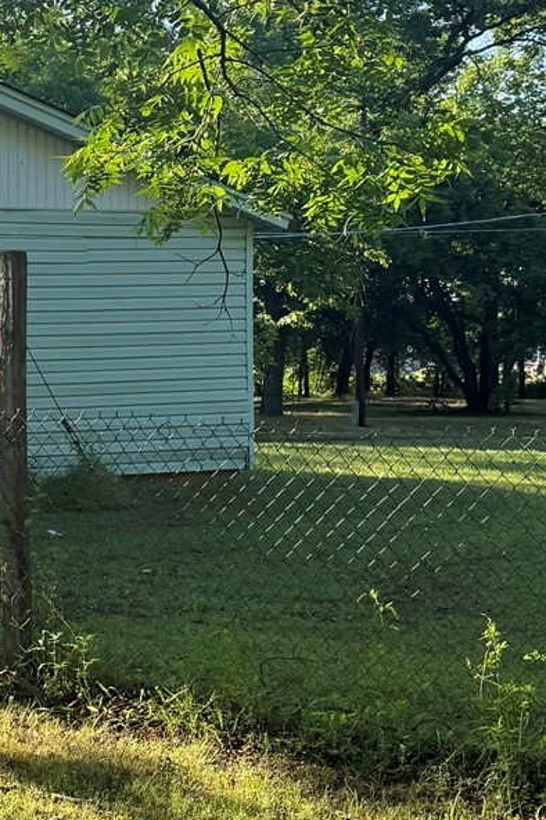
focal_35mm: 81
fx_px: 1845
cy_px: 431
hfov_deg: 16.0
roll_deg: +1.3
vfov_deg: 25.1
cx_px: -162
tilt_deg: -5.2
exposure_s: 1/1211
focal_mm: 6.76
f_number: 1.78
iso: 100
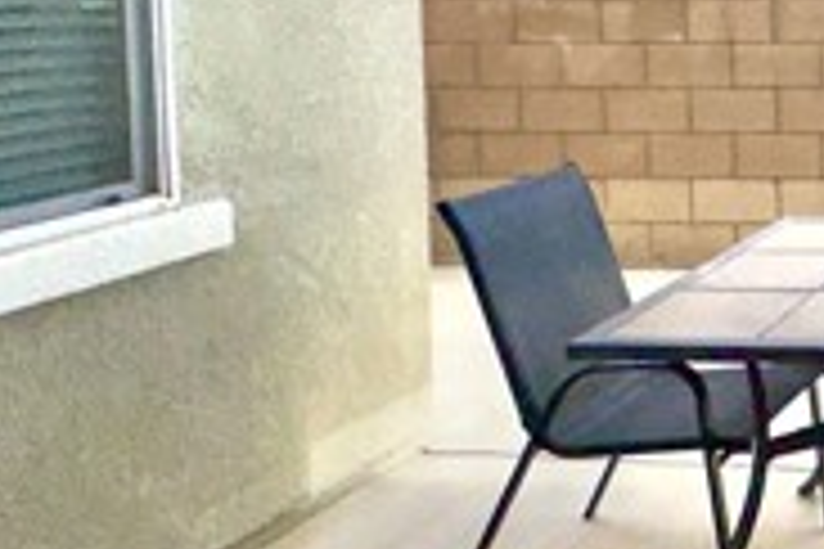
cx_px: 1144
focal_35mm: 51
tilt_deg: -2.6
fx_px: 1167
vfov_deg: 25.0
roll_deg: +1.0
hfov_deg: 29.1
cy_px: -27
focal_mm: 2.22
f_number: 2.2
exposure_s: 1/3906
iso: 32
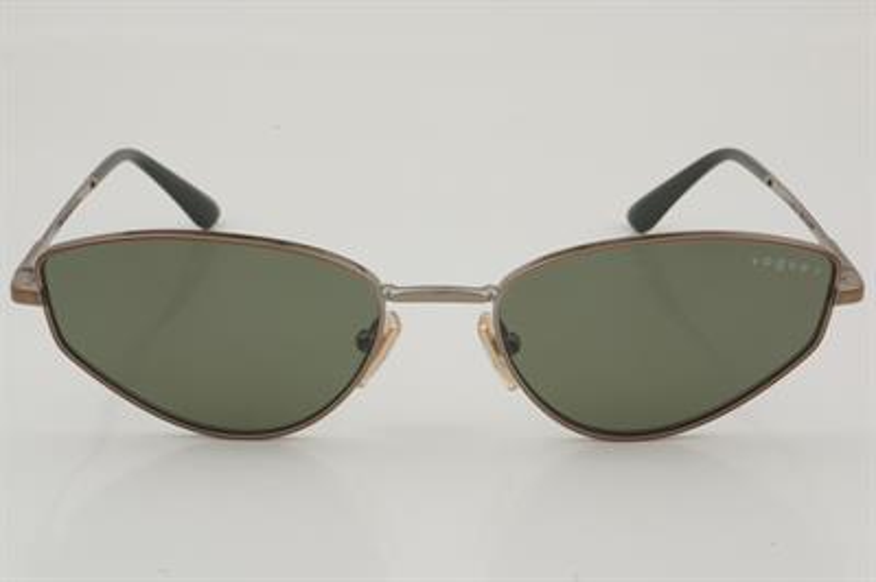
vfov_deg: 16.5
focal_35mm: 82
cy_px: 291
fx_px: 2006
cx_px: 438
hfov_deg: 24.6
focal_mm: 55
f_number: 32
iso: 100
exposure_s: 1/3
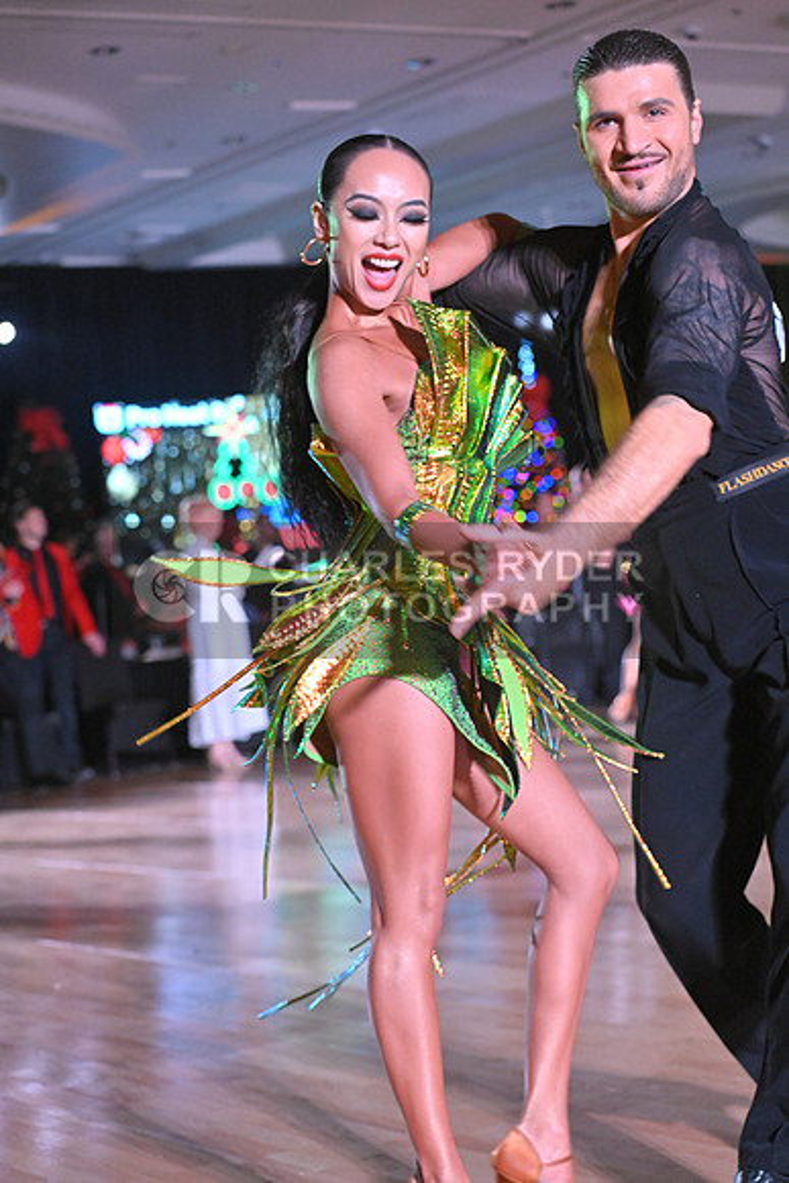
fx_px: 2300
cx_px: 394
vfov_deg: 28.8
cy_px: 592
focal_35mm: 70
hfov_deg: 19.5
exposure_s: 1/400
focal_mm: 70
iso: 6400
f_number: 5
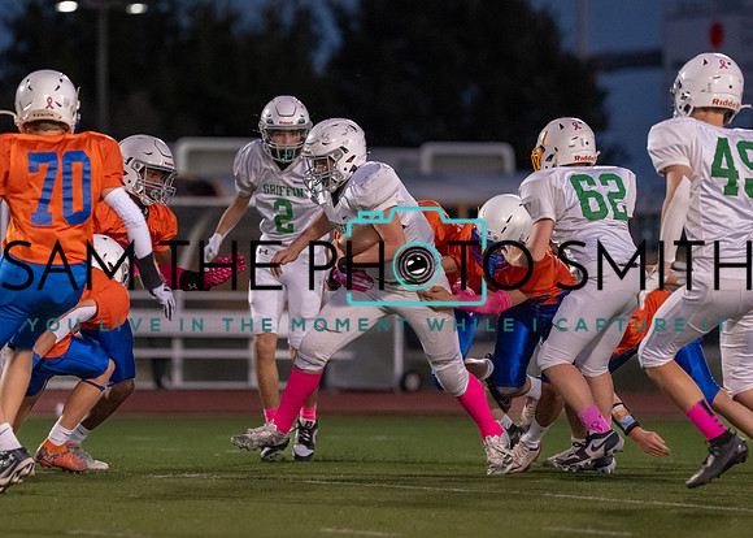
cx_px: 297
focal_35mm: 339
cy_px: 234
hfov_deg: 6.0
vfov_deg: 4.2
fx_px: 7243
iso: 3200
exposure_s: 1/1000
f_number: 2.8
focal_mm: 200
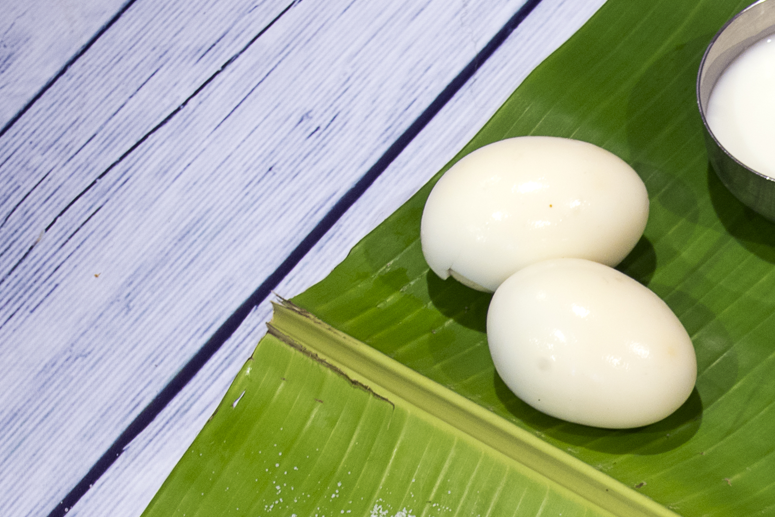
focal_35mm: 243
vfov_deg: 5.6
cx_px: 1148
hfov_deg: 8.3
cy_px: 770
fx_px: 5231
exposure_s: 1.6
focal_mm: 80
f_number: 11
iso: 400
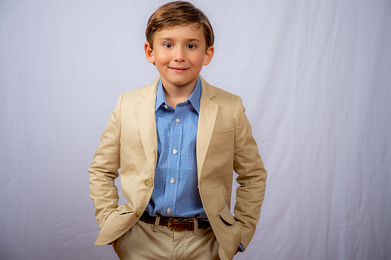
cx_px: 196
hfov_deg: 28.5
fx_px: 771
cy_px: 130
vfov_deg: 19.2
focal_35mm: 71
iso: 250
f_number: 6.3
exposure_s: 1/160
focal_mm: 70
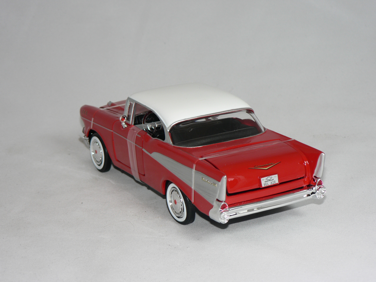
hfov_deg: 22.0
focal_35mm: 89
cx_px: 188
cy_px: 141
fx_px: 967
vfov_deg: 16.6
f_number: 3.2
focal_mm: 14.9
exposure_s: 1/60
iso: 80
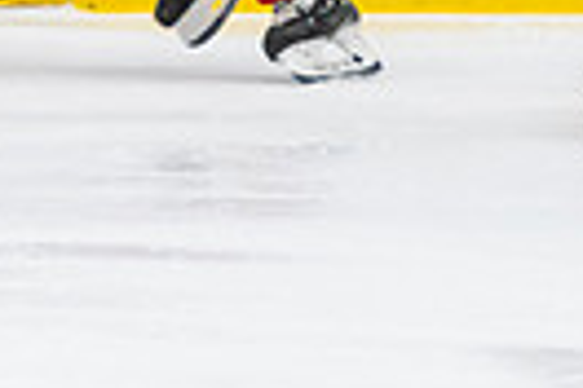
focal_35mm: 902
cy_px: -110
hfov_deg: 2.3
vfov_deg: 1.5
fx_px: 14606
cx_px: 67
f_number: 3.2
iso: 3200
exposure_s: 1/640
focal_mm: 170
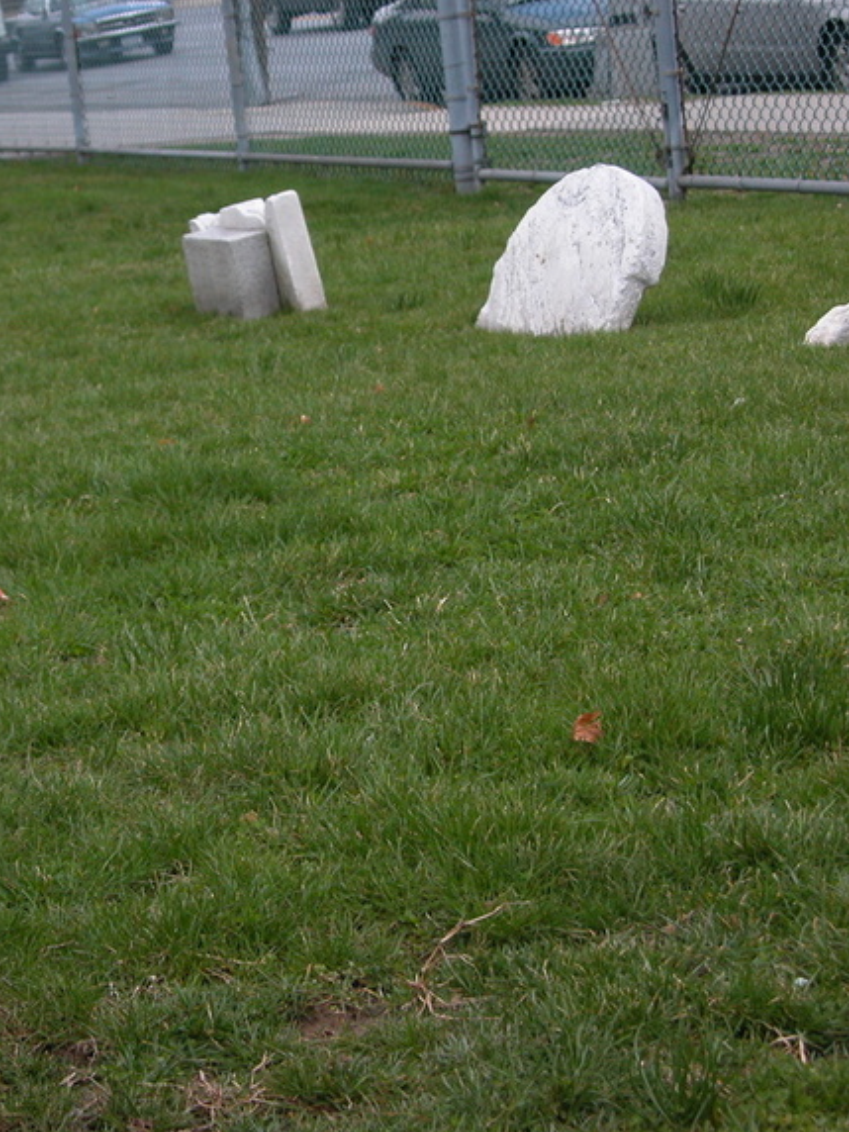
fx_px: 3532
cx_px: 146
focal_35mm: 108
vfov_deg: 18.2
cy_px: 566
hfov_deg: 13.6
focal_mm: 19.9
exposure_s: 1/273
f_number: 3.8
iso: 100
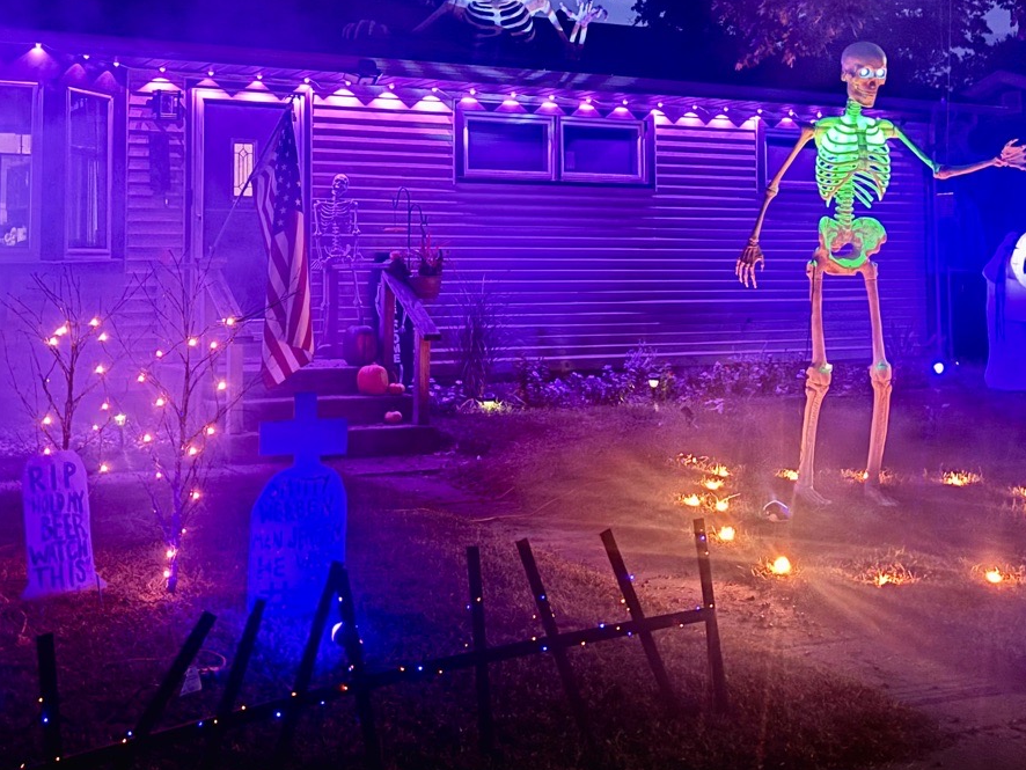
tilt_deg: +4.0
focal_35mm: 44
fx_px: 1304
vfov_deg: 32.2
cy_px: 174
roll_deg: +0.1
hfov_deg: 42.8
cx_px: 419
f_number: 1.6
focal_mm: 5.96
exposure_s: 1/5
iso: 1600
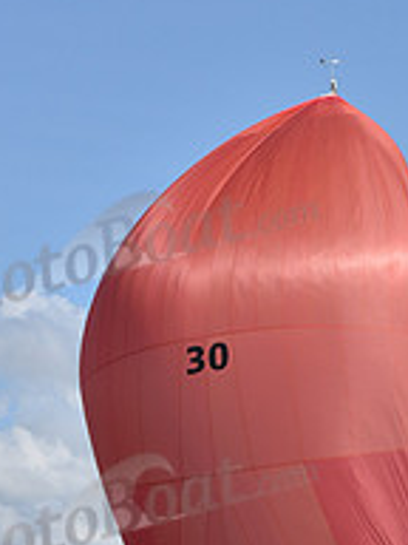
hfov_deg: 7.3
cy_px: 622
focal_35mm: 203
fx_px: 3190
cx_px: 466
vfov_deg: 9.6
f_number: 8
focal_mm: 70
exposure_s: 1/1250
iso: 250
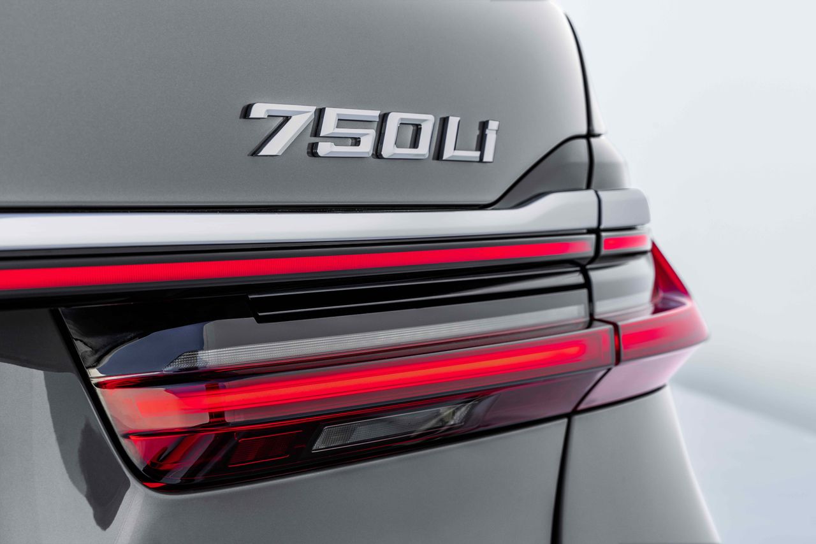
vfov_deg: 24.6
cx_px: 408
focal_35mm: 55
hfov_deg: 36.2
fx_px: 1247
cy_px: 272
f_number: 11
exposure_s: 1/90
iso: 200
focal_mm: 55
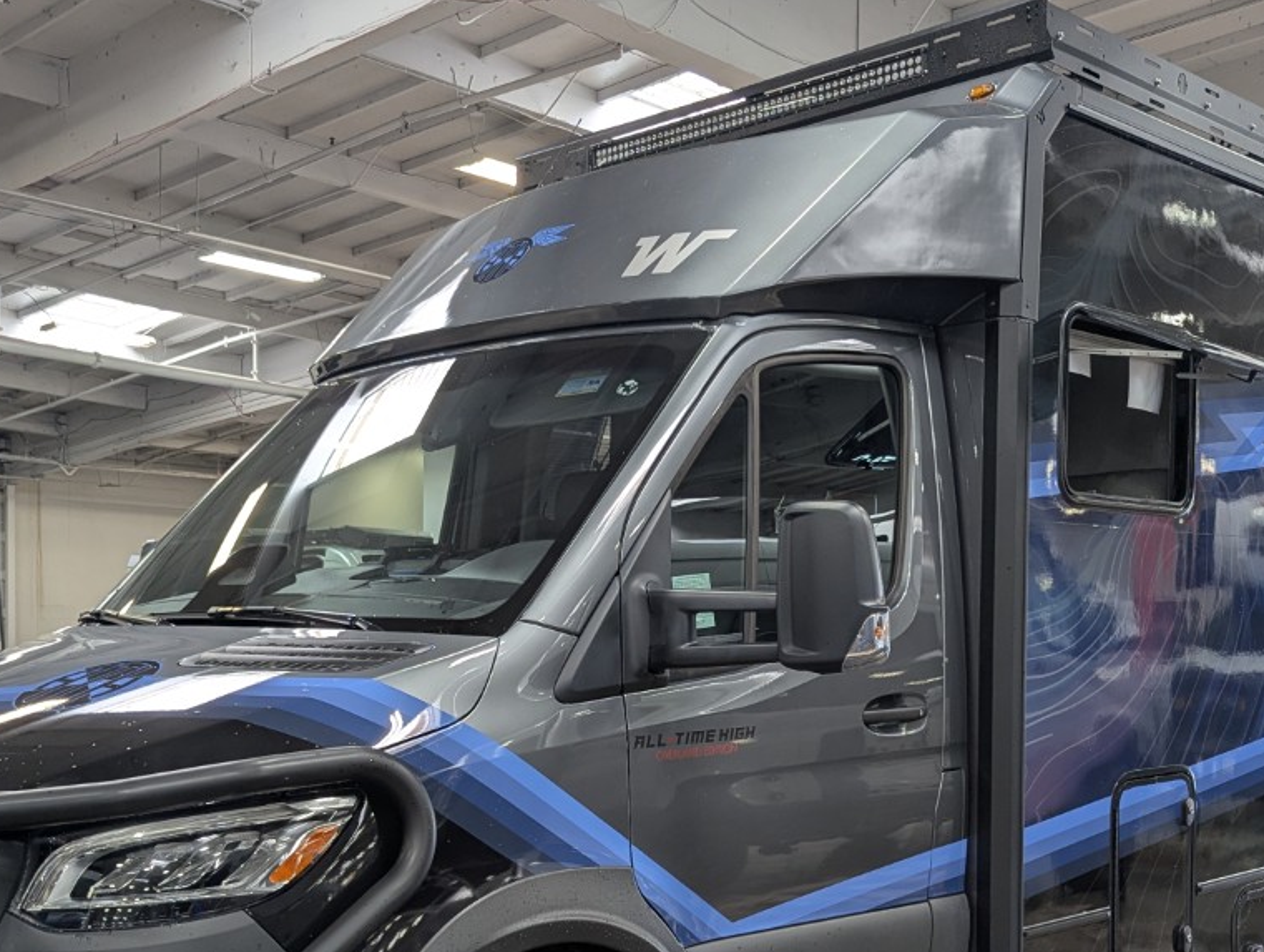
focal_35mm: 44
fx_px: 1609
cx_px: 630
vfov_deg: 32.4
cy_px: 706
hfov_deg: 42.9
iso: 67
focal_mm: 6.81
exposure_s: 1/60
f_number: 1.85
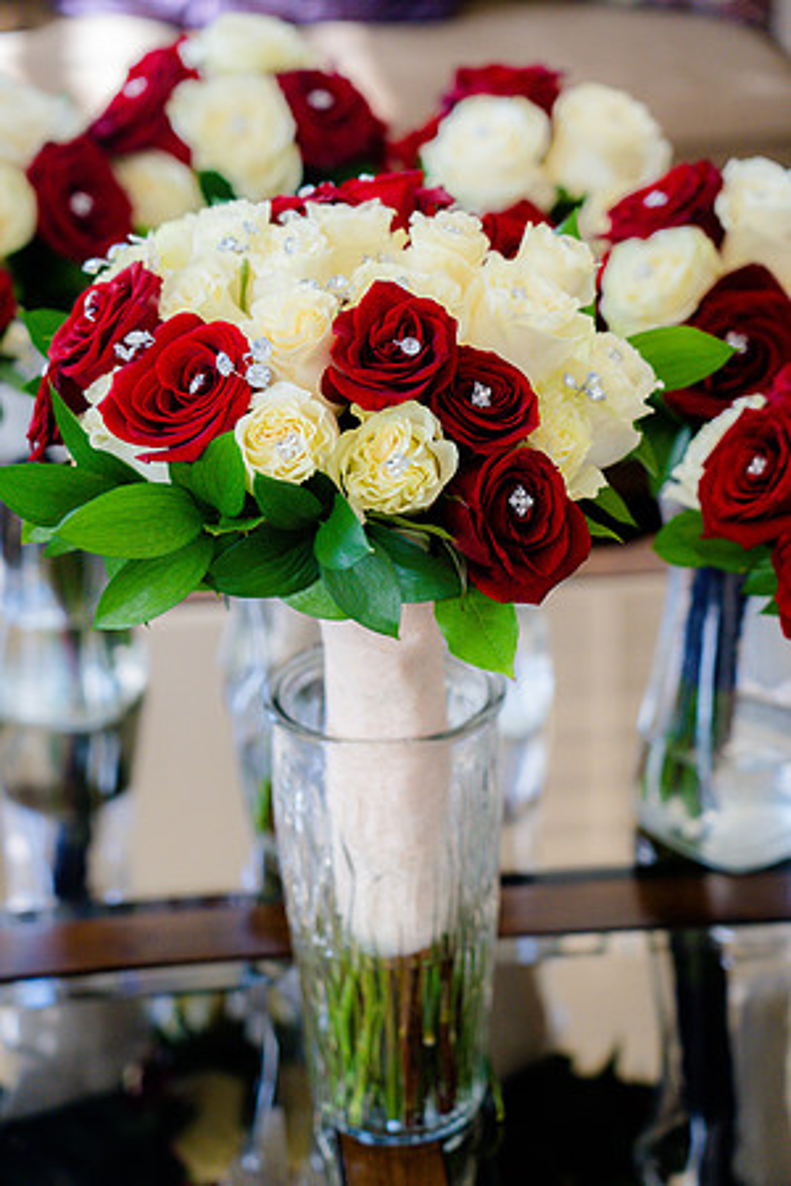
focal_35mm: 92
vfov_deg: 22.1
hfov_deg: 14.9
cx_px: 396
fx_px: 3032
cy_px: 593
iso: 2000
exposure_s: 1/125
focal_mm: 92
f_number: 4
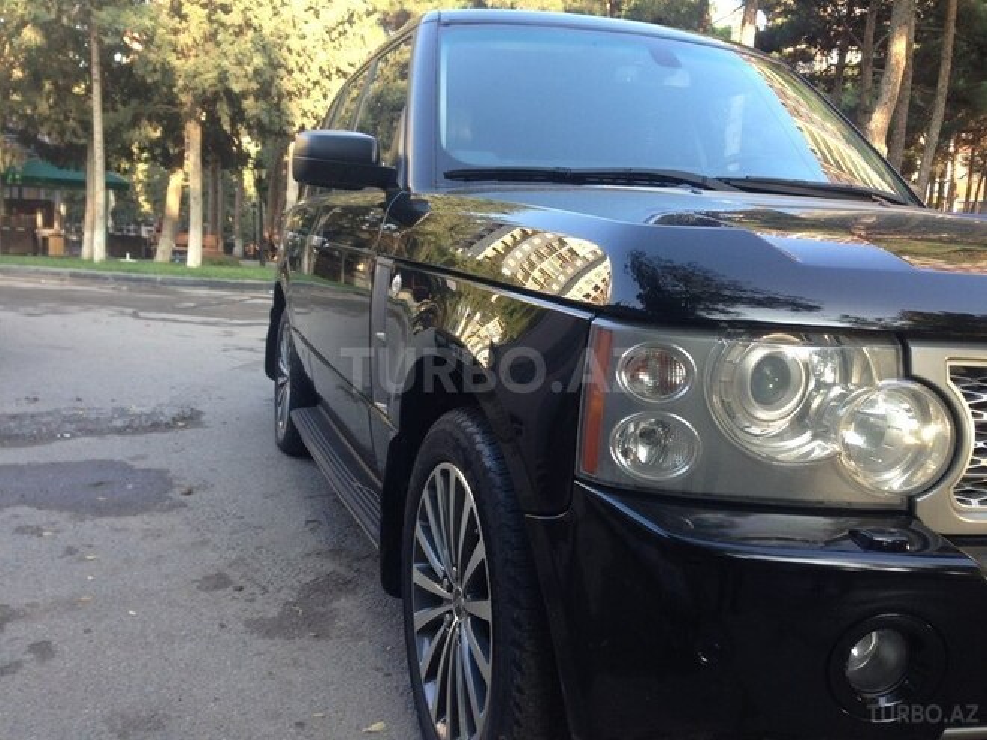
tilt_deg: -9.3
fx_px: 941
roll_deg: -1.4
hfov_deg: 55.4
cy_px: 370
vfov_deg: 42.9
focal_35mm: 33
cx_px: 494
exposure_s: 1/120
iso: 64
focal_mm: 4.12
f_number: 2.4
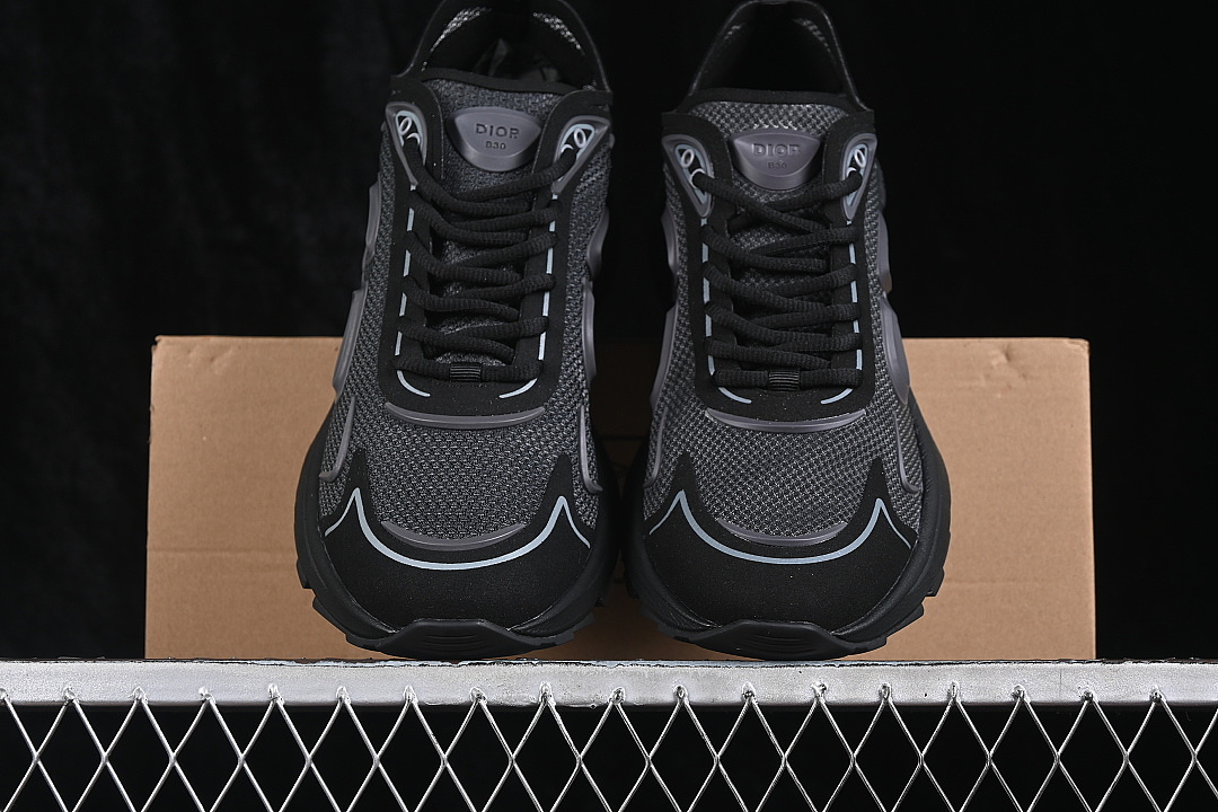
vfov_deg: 18.2
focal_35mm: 75
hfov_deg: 27.0
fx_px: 2537
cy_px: 406
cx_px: 609
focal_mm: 50
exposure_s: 1/60
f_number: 6.3
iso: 160
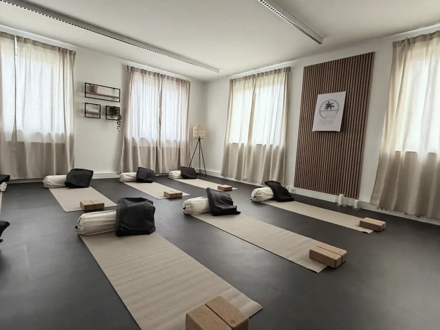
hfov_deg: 102.1
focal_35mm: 14
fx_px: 178
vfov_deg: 85.7
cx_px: 220
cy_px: 165
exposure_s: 1/60
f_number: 2.2
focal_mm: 2.22
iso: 640
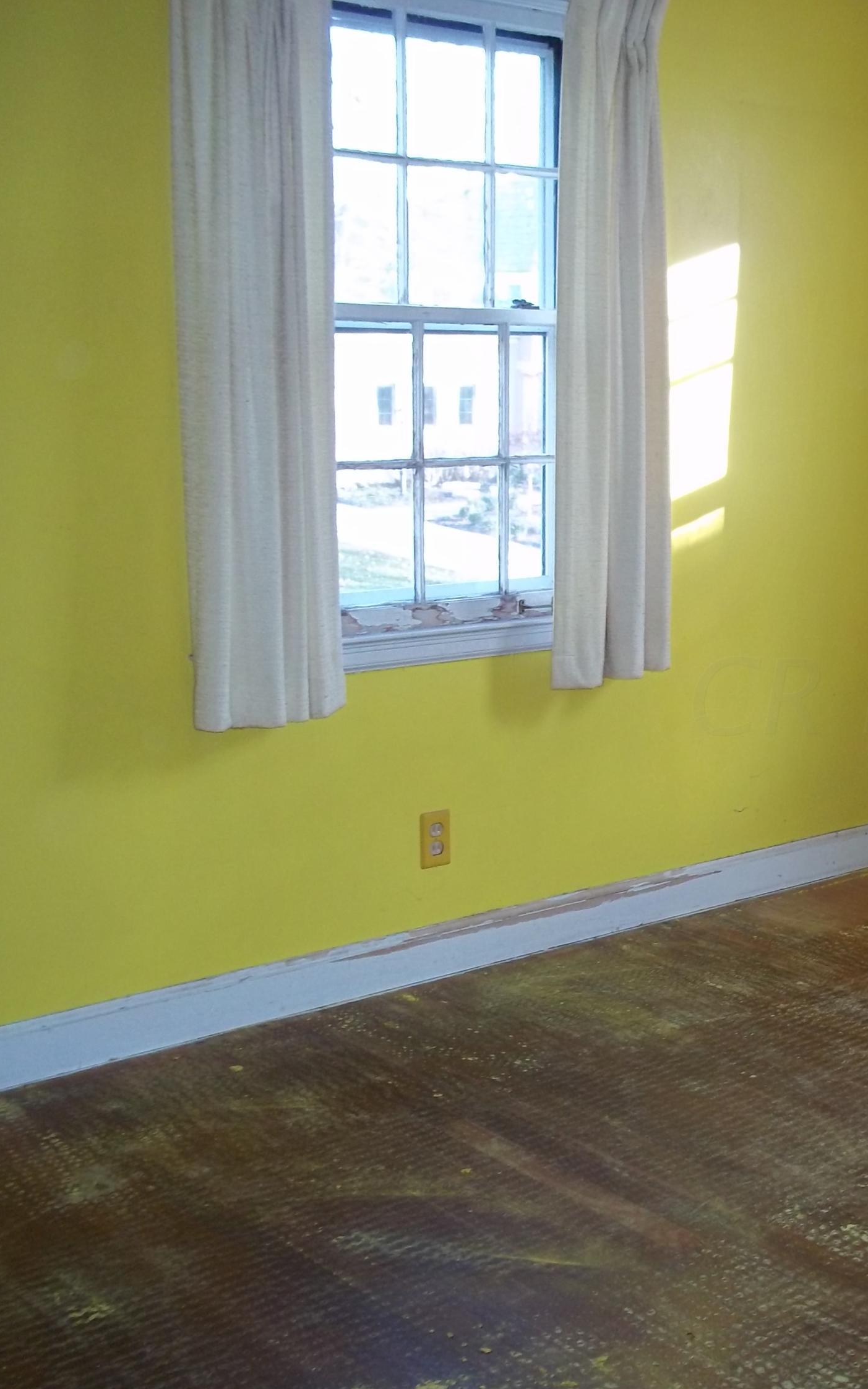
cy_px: 695
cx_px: 875
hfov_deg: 24.2
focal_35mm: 51
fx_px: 1930
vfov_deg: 39.6
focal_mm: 6.5
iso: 160
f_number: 3.1
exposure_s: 1/30
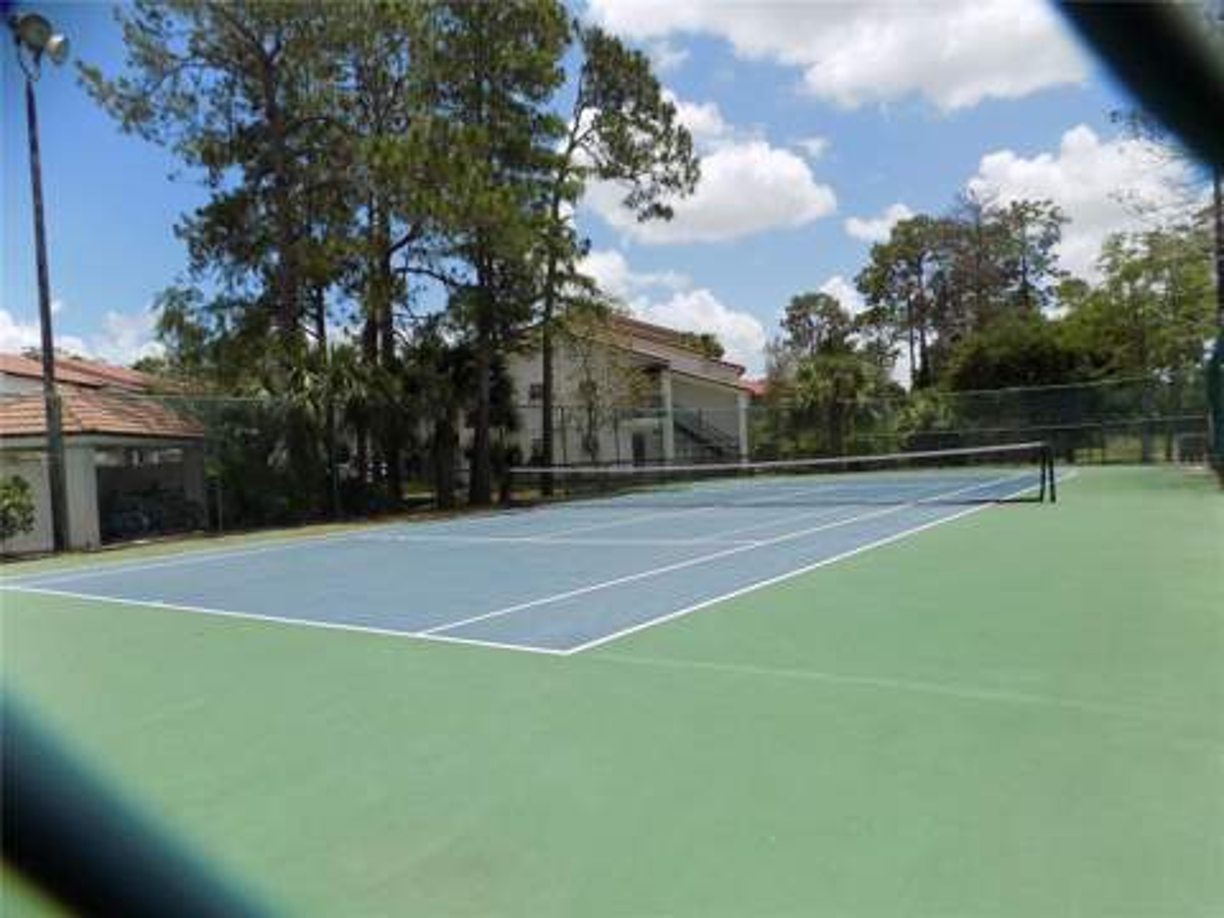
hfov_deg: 73.9
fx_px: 813
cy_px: 459
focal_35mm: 23
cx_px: 612
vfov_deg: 58.9
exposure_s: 1/1250
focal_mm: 4
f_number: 3.1
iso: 80
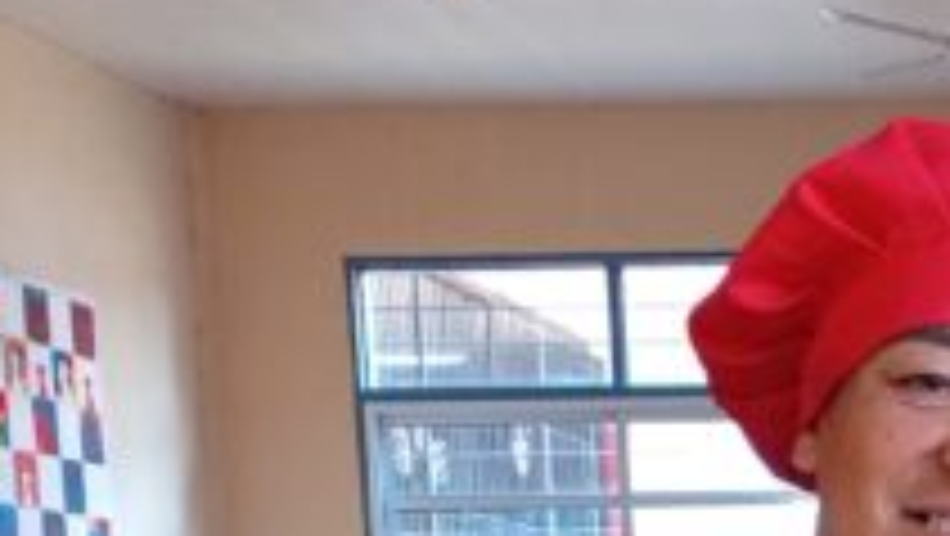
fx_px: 2596
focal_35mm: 103
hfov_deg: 18.7
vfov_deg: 10.8
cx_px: 1355
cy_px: 1058
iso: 297
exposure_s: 1/33.3
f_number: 1.8
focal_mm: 3.96
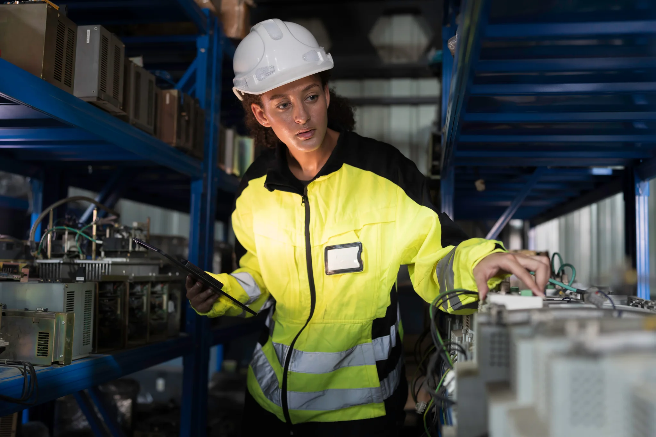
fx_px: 638
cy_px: 218
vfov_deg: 37.8
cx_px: 328
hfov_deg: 54.4
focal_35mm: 35
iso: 800
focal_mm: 35
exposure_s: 1/160
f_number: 2
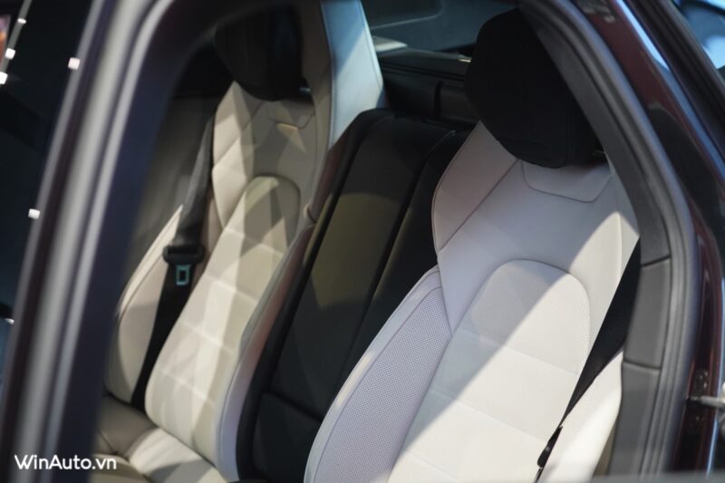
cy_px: 242
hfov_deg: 28.8
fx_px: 1409
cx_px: 362
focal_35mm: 70
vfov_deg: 19.4
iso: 5000
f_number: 4
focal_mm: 70
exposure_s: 1/200
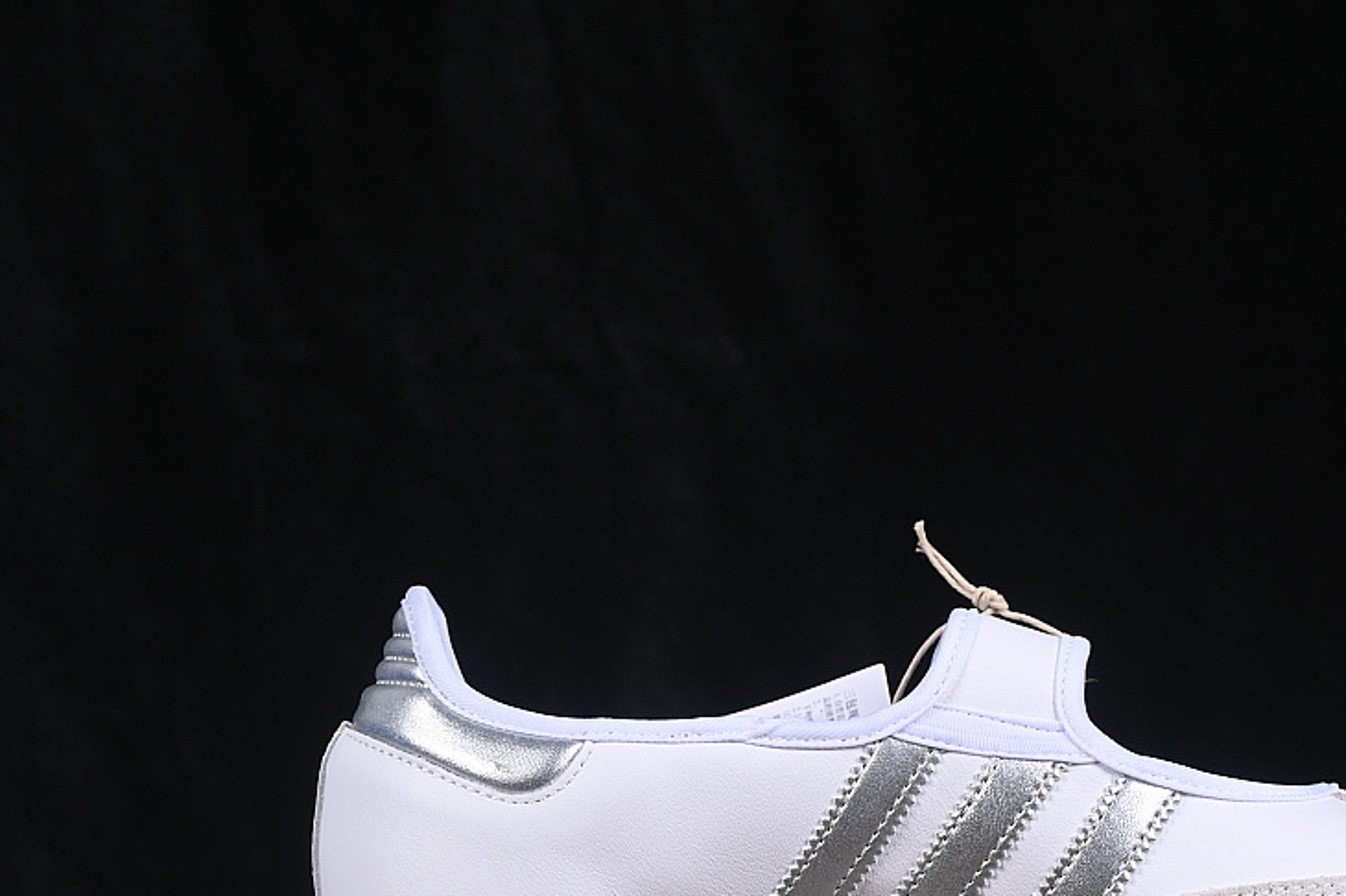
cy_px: 636
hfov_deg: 18.4
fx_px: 4148
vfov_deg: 12.3
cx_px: 951
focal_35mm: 111
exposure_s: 1/80
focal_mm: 50
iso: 160
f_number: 8
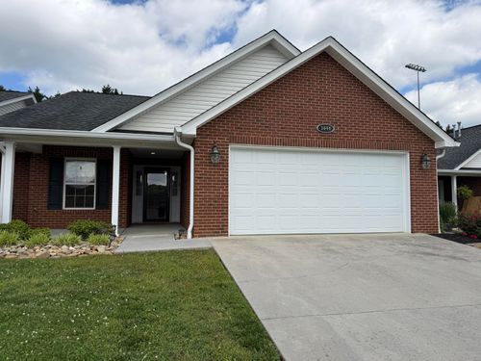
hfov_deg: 71.6
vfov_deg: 56.8
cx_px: 240
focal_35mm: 24
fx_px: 333
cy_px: 180
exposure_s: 1/3953
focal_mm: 6.76
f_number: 1.78
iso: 80
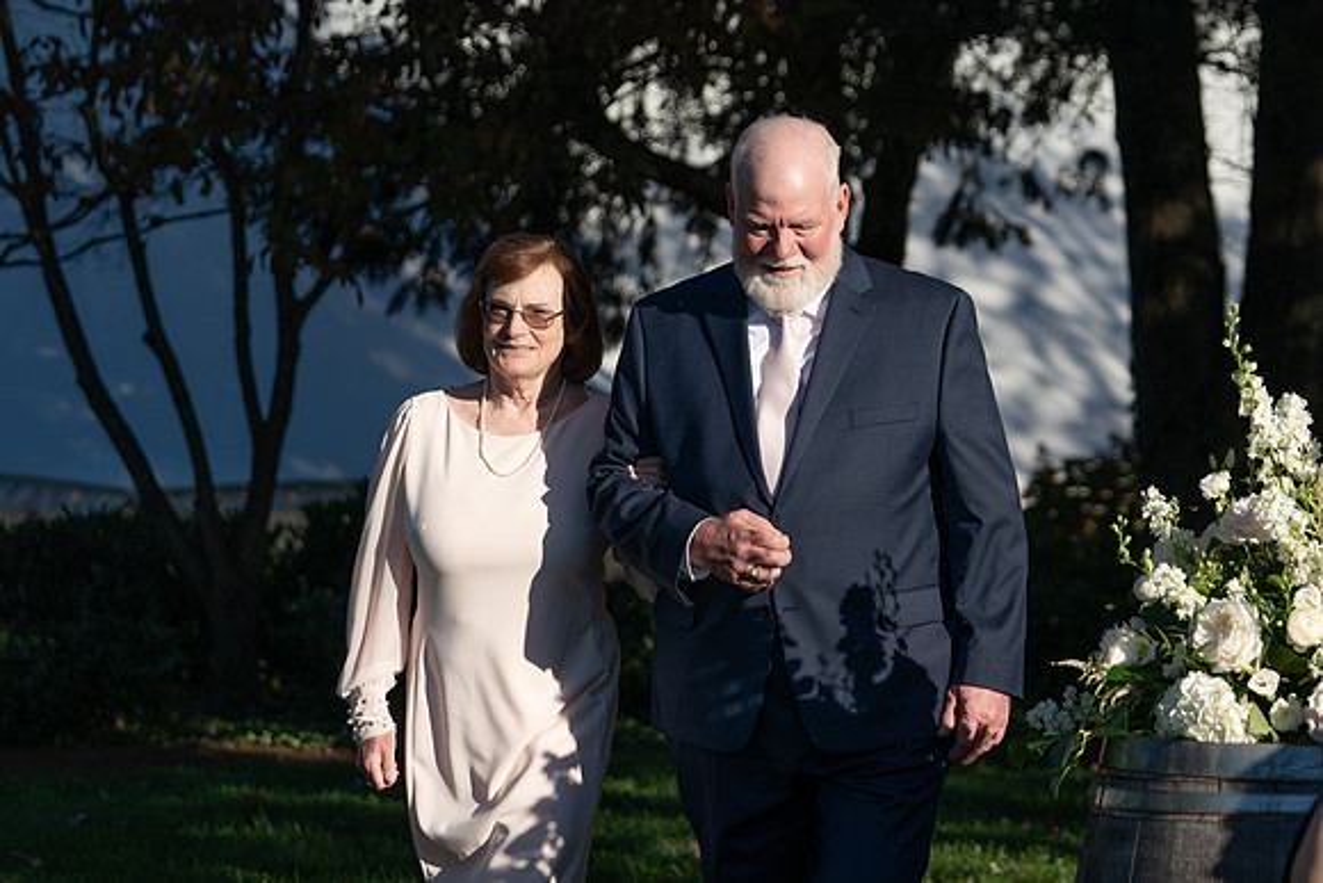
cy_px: 452
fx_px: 4594
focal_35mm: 125
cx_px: 780
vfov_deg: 11.0
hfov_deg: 16.4
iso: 100
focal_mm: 89
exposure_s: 1/1250
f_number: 4
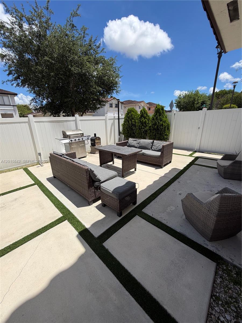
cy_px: 162
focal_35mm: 14
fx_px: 130
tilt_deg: -18.7
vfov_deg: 102.1
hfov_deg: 85.7
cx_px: 121
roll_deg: +2.8
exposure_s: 1/1125
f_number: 2.2
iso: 20
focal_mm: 2.22
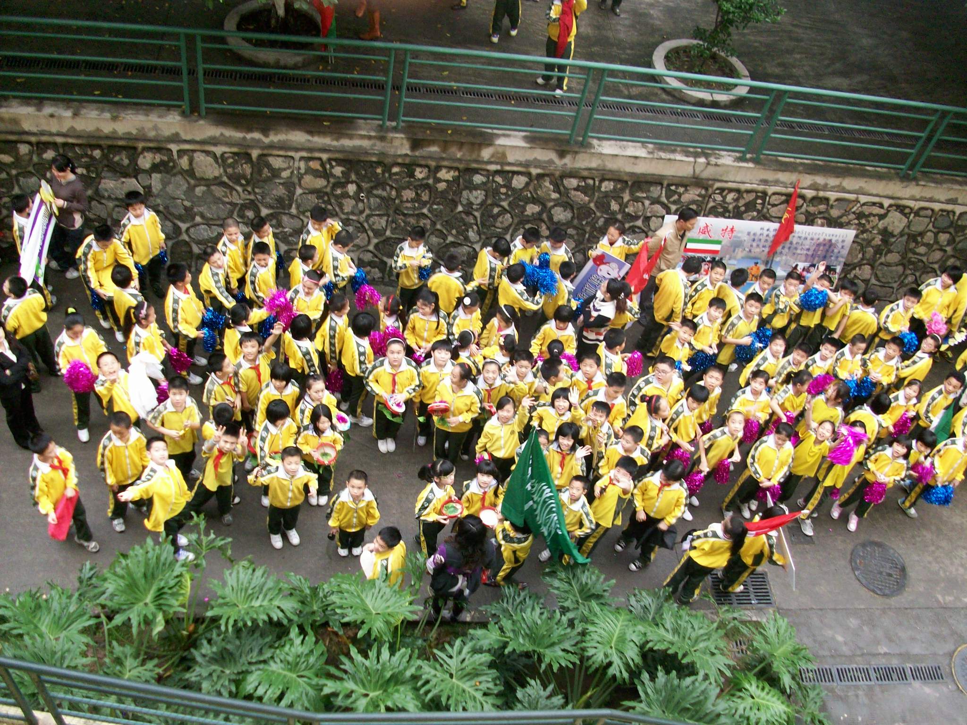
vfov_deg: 41.8
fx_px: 950
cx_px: 484
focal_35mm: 34
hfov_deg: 54.0
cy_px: 362
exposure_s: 1/45.4
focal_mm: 5.7
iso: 160
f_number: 2.8
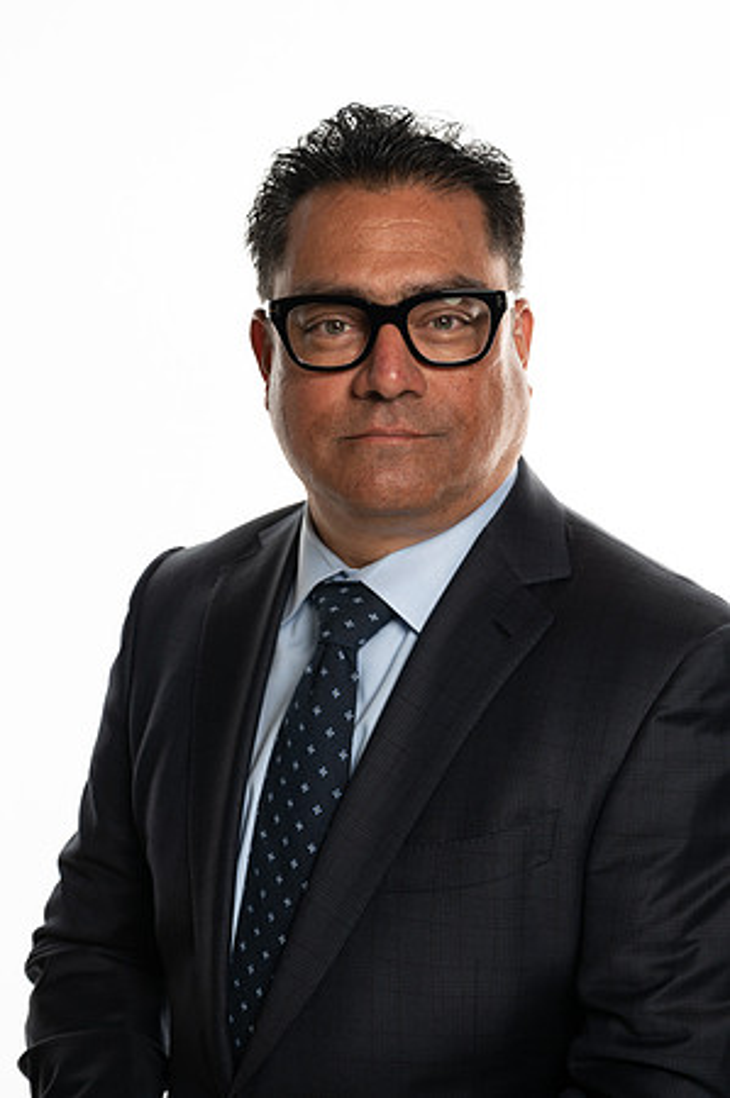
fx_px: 1799
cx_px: 365
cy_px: 549
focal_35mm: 59
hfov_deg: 22.9
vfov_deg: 34.0
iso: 100
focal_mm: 59
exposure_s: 1/80
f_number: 7.1
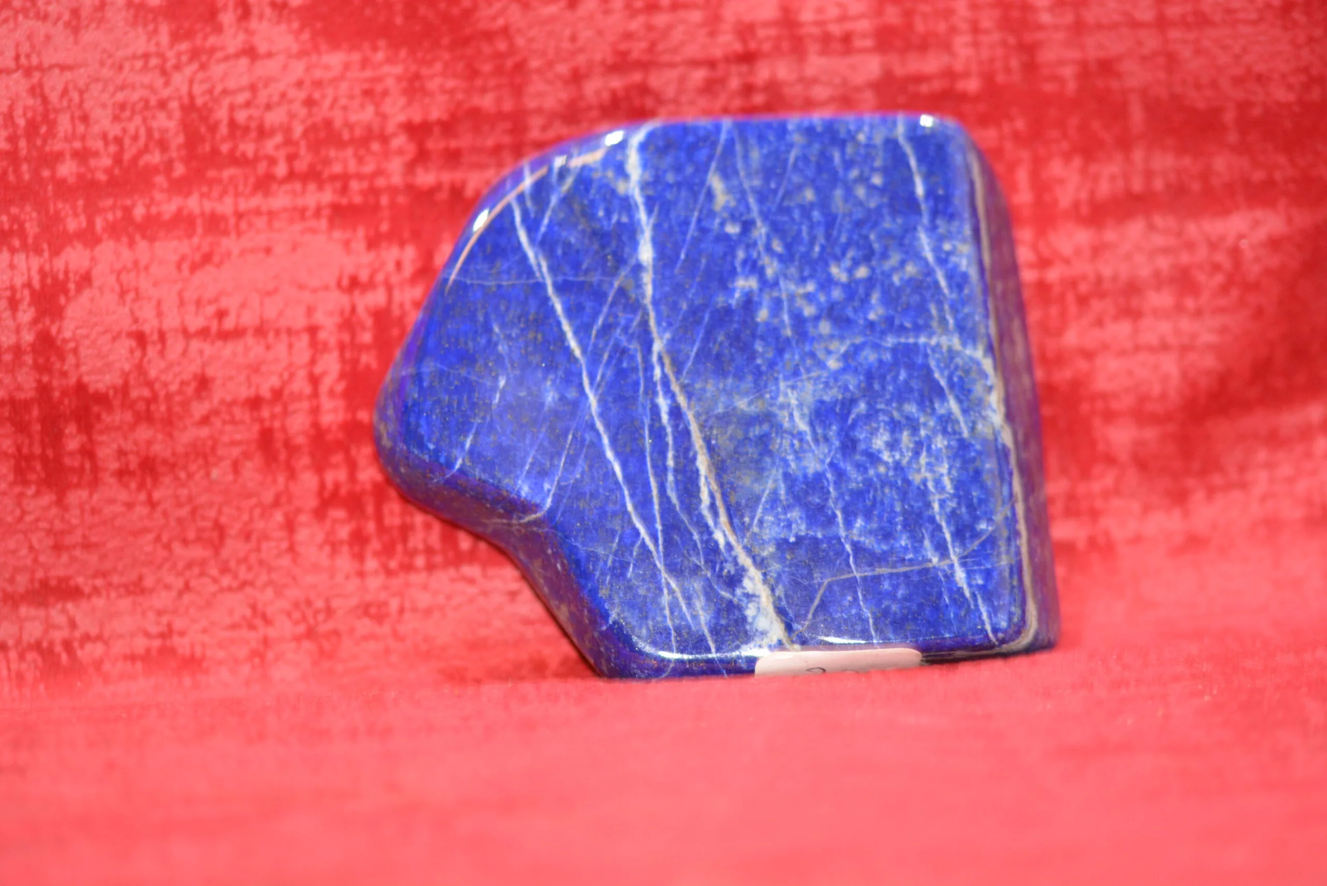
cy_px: 443
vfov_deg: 8.7
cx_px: 664
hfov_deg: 13.0
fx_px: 5807
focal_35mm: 158
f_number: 3.2
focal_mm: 105
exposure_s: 1/60
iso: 800
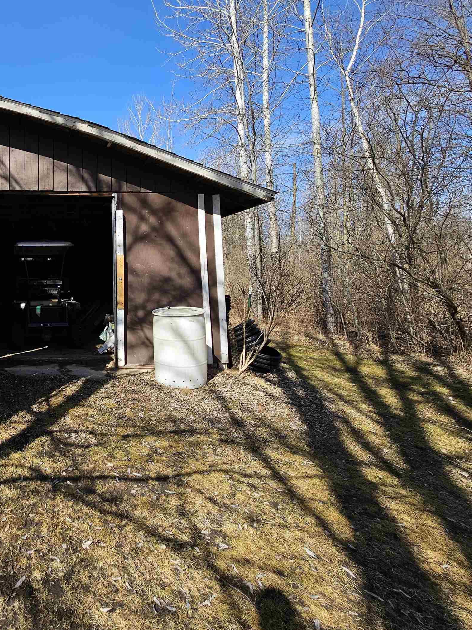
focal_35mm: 19
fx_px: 345
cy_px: 298
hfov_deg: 56.1
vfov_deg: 84.6
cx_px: 21
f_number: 2.2
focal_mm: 2.2
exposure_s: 1/1195
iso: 50
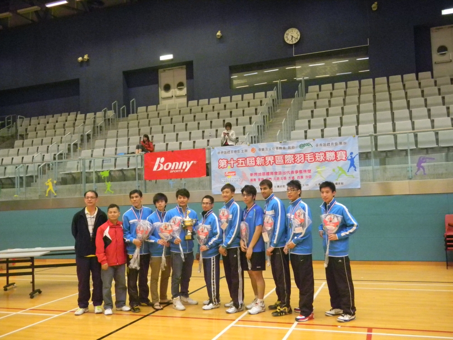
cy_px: 170
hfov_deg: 55.4
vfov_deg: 42.9
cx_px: 226
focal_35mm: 33
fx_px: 432
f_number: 3.9
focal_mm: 6
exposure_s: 1/32.7
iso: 800
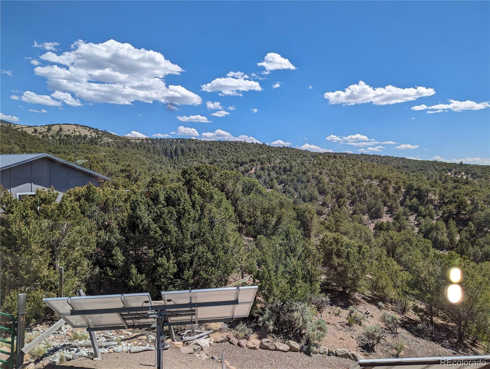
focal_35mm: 24
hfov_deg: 71.5
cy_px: 184
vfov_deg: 56.9
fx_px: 340
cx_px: 245
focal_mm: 6.81
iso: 47
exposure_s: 1/1825
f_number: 1.85
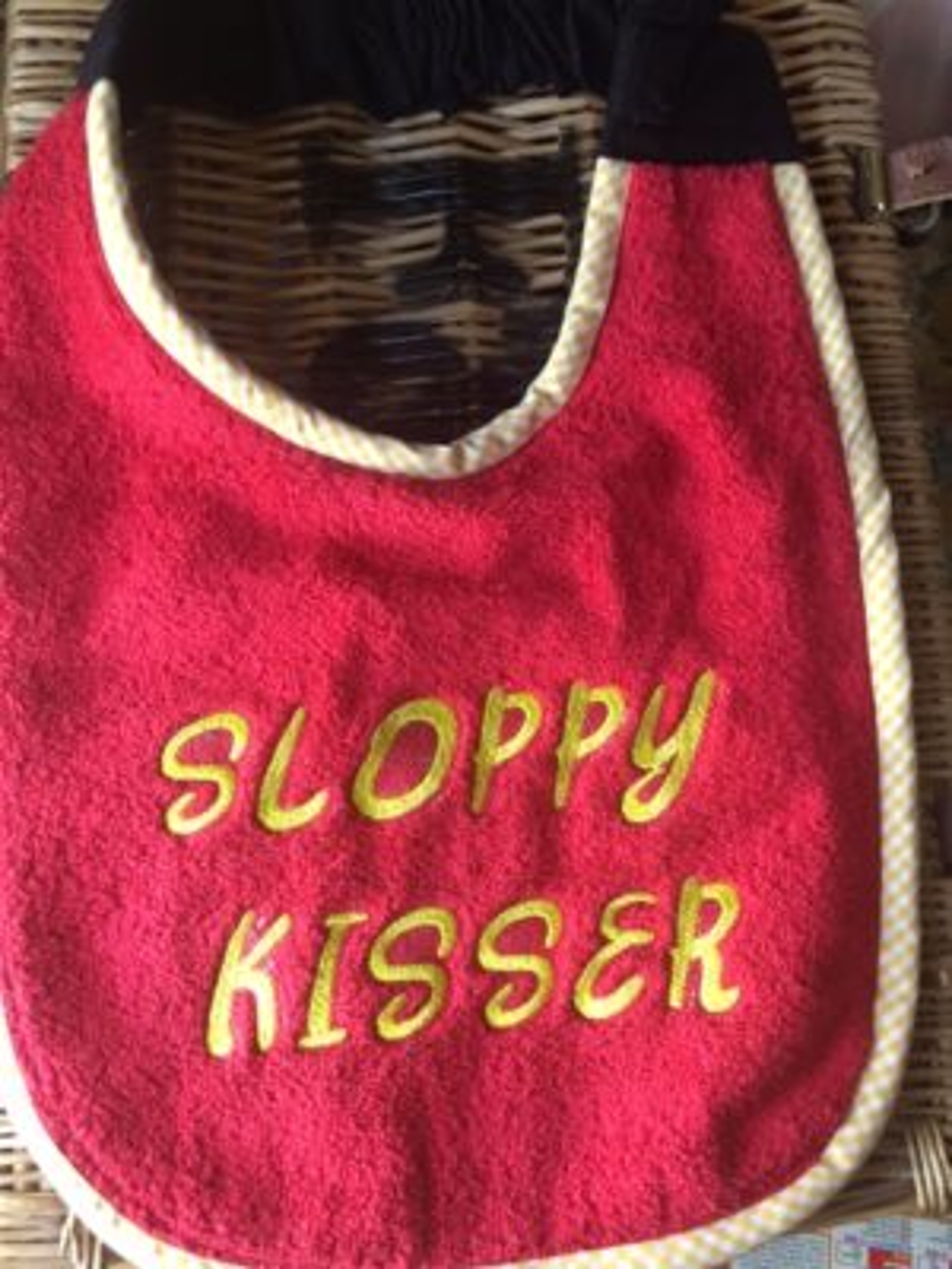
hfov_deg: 48.2
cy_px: 634
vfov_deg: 61.7
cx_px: 476
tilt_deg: -76.9
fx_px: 1063
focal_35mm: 29
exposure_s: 1/17
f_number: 2.2
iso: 32
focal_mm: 4.15
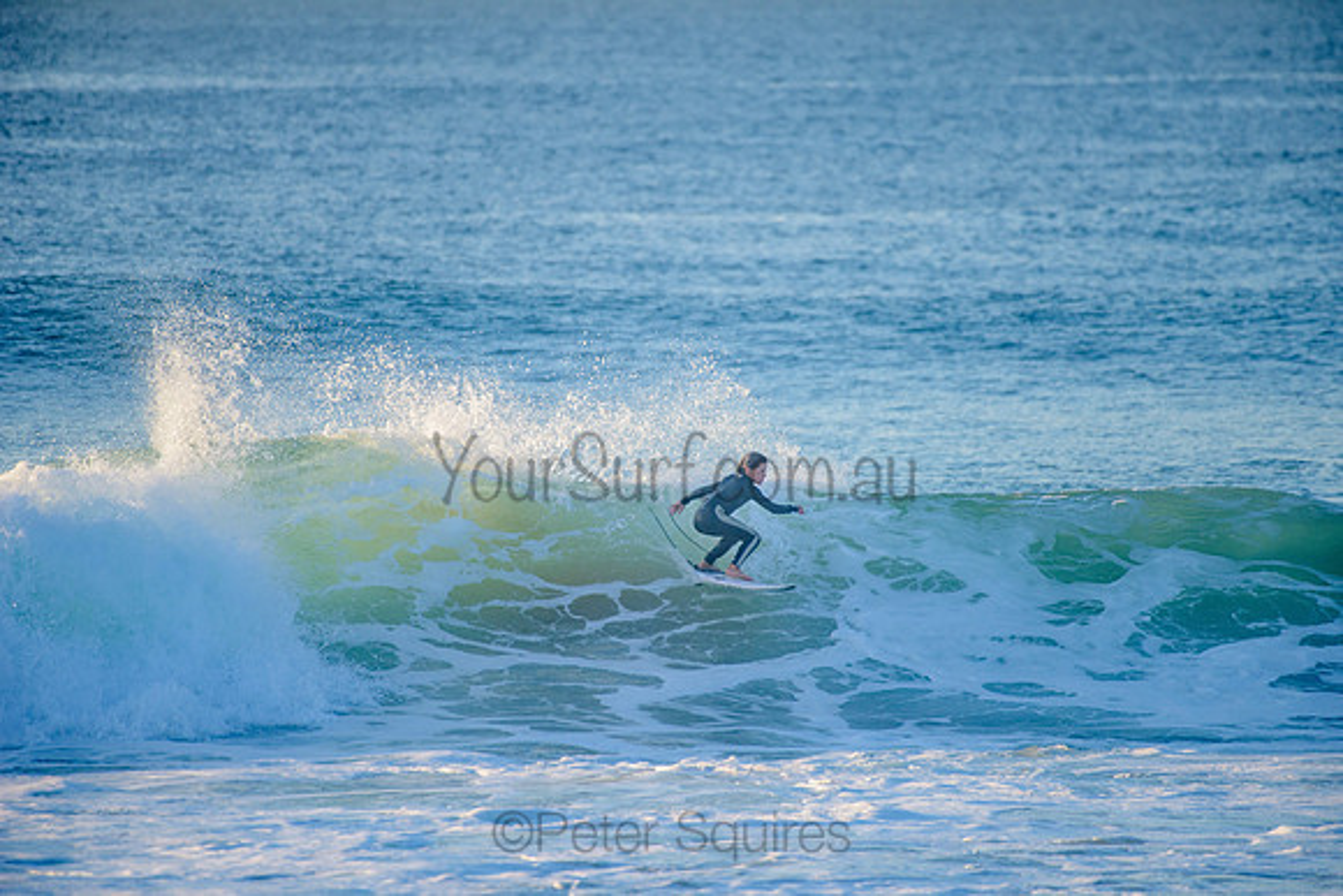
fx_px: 18656
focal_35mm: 500
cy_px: 448
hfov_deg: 4.1
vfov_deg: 2.8
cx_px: 672
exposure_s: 1/1250
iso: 360
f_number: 5.6
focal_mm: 500
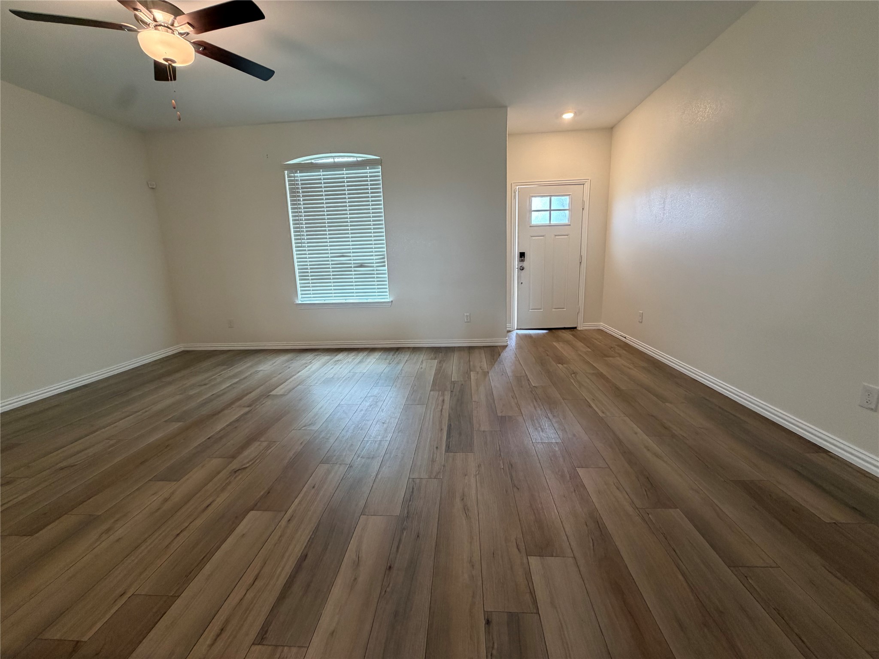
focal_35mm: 14
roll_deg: +2.3
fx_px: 356
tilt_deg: -12.1
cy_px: 330
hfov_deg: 102.1
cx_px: 440
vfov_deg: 85.7
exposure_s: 1/120
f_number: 2.2
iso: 320
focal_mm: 2.22
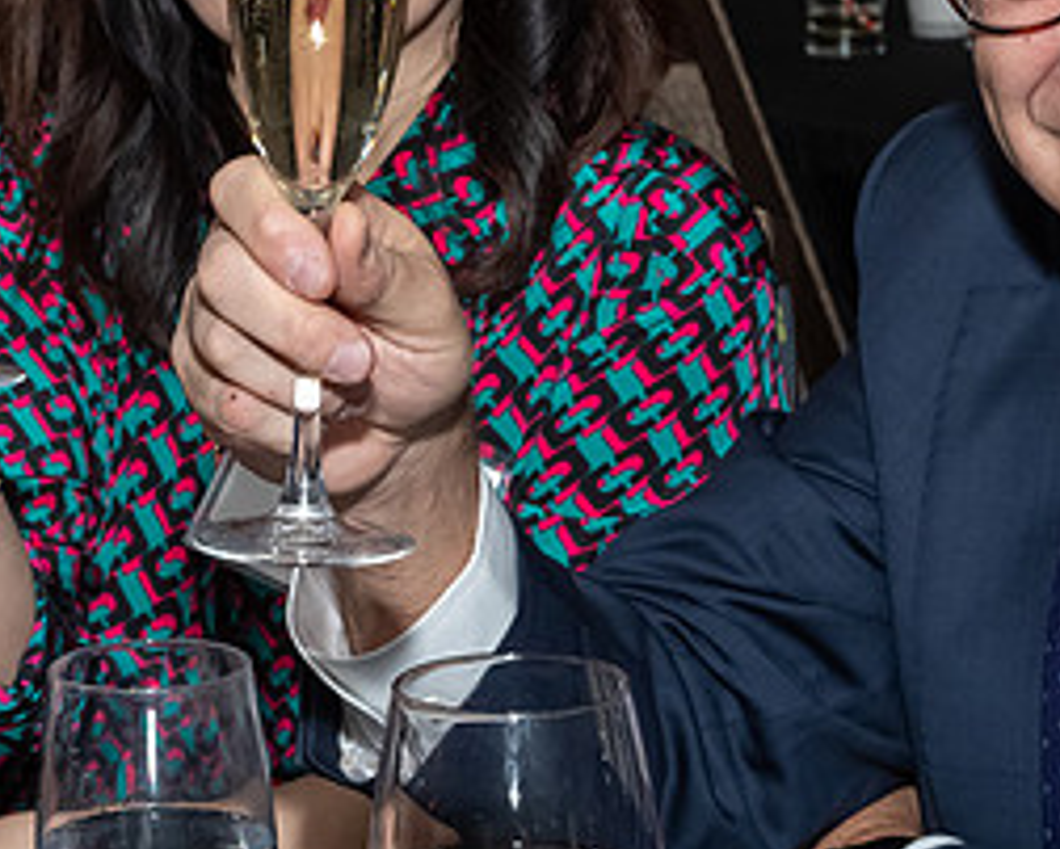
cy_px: 241
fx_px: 4804
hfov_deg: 12.5
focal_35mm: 153
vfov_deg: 10.1
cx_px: 125
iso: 500
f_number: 7.1
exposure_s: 1/250
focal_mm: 34
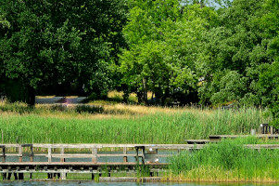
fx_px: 4467
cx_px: 5
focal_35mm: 577
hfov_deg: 3.6
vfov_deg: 2.4
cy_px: 58
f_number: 11
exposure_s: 1/250
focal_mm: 145
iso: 220
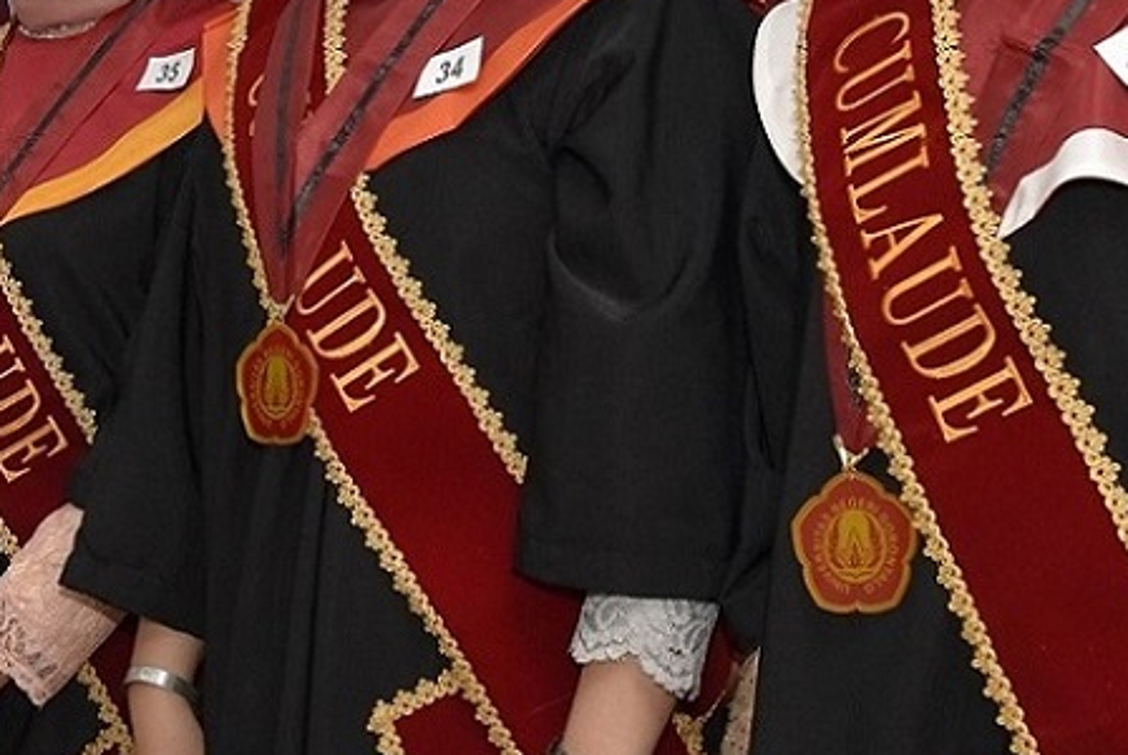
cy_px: 93
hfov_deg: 21.2
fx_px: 2981
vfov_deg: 14.3
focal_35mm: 95
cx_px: 268
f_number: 5.6
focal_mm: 40
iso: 4500
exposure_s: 1/125
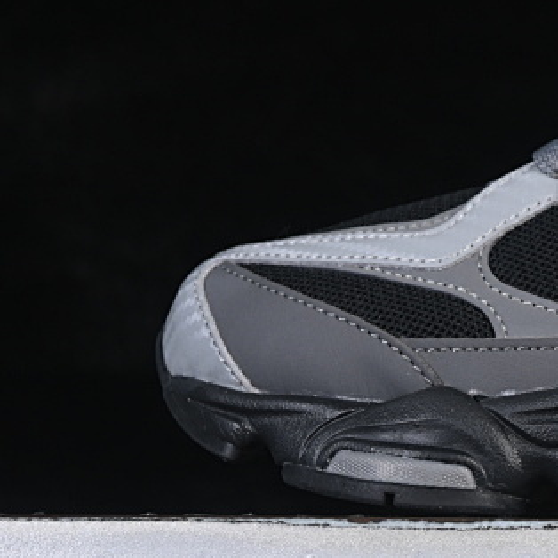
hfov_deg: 7.8
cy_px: 123
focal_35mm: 219
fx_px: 3994
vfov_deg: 8.0
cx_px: 846
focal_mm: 50
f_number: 7.1
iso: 160
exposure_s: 1/60
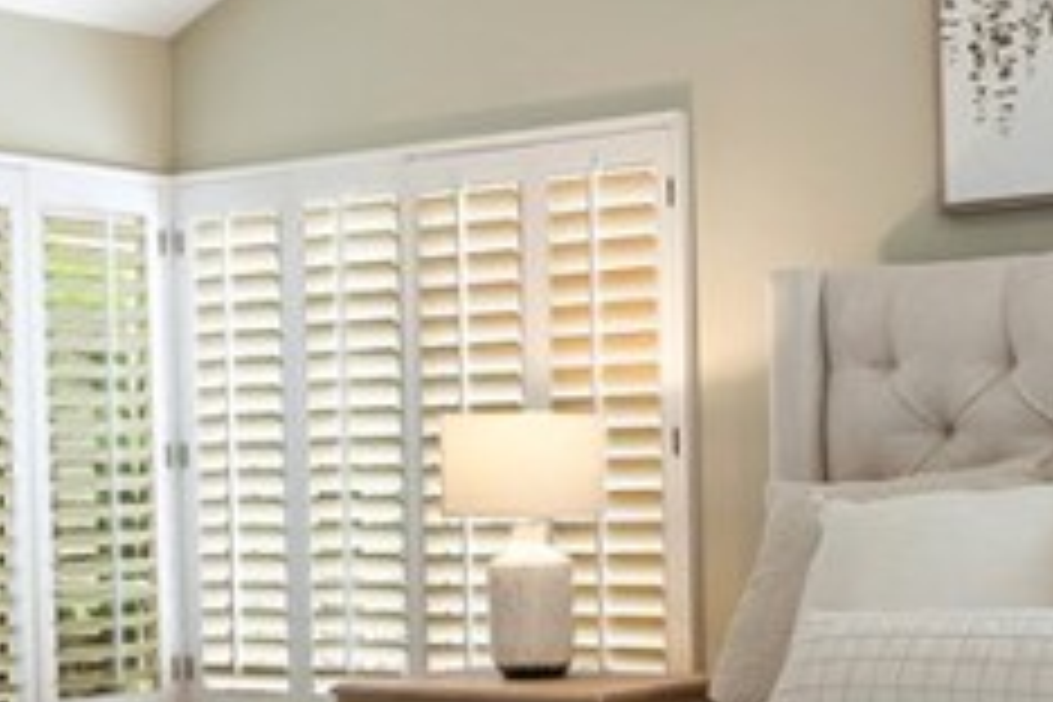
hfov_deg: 27.0
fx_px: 2047
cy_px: 524
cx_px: 1094
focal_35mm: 70
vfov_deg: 19.3
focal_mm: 16
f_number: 9
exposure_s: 1/30
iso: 320
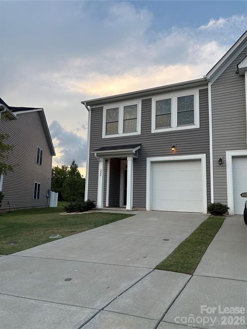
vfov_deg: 67.3
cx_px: 124
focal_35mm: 26
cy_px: 164
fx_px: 247
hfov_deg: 53.0
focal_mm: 5.96
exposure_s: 1/310
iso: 40
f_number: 1.6
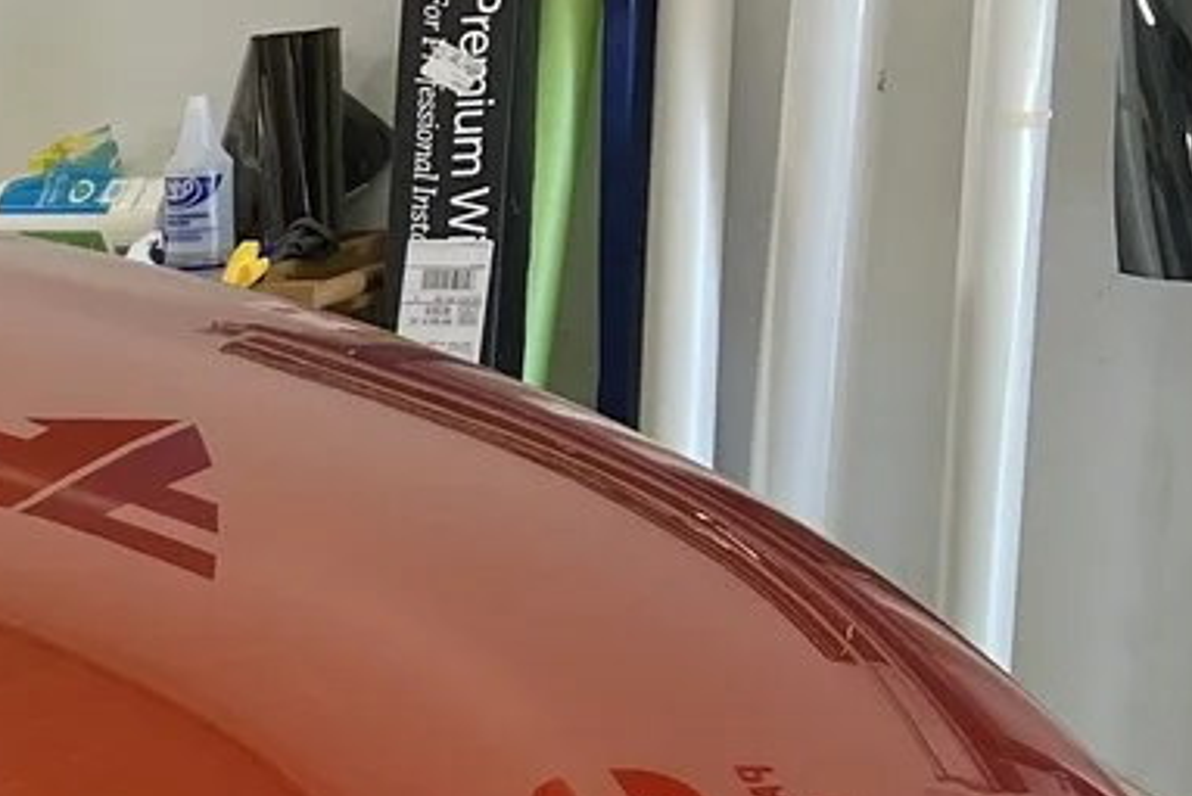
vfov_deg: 10.4
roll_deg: +7.4
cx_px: -1005
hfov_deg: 14.1
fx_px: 4208
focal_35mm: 127
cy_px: 1247
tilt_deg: -17.6
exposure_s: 1/120
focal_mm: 5.7
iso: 64
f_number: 1.5
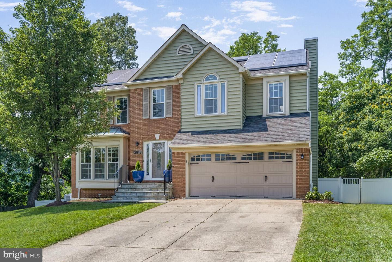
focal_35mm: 30
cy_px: 131
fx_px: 332
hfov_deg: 61.1
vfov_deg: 43.0
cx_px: 196
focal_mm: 30.5
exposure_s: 1/400
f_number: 8
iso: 200
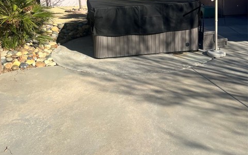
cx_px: 124
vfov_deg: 31.9
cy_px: 3
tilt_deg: -6.6
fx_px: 250
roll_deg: +3.3
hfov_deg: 52.8
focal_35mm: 37
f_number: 1.6
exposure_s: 1/3413
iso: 50
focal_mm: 5.1
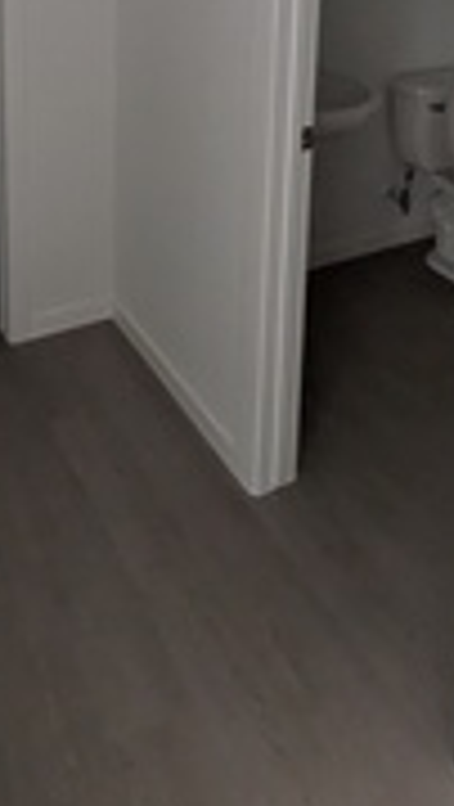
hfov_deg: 33.9
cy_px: 5
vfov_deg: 48.1
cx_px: 108
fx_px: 726
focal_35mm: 34
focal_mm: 1.85
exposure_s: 1/24
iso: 1244
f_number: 2.2
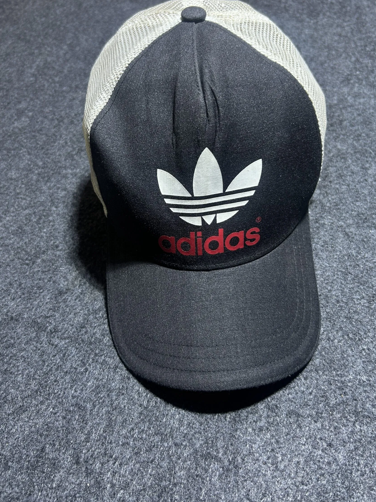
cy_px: 223
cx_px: 193
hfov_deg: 46.8
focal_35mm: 30
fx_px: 435
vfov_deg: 59.8
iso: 100
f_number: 1.5
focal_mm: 5.7
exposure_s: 1/50
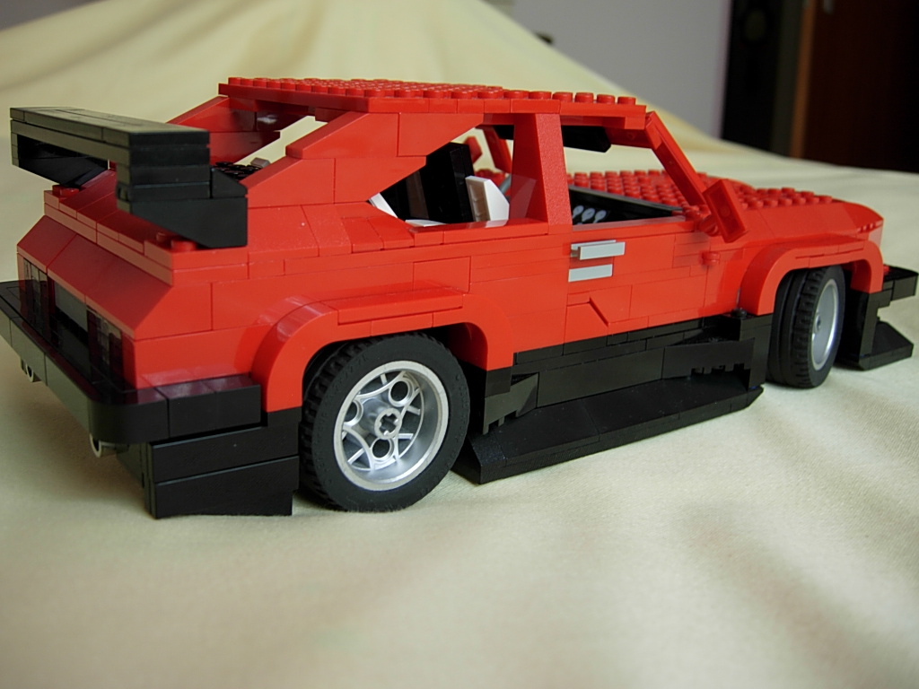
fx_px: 956
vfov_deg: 39.7
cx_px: 460
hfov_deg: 51.4
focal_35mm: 36
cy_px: 344
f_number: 2.7
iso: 50
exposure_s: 1/19
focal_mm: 7.5
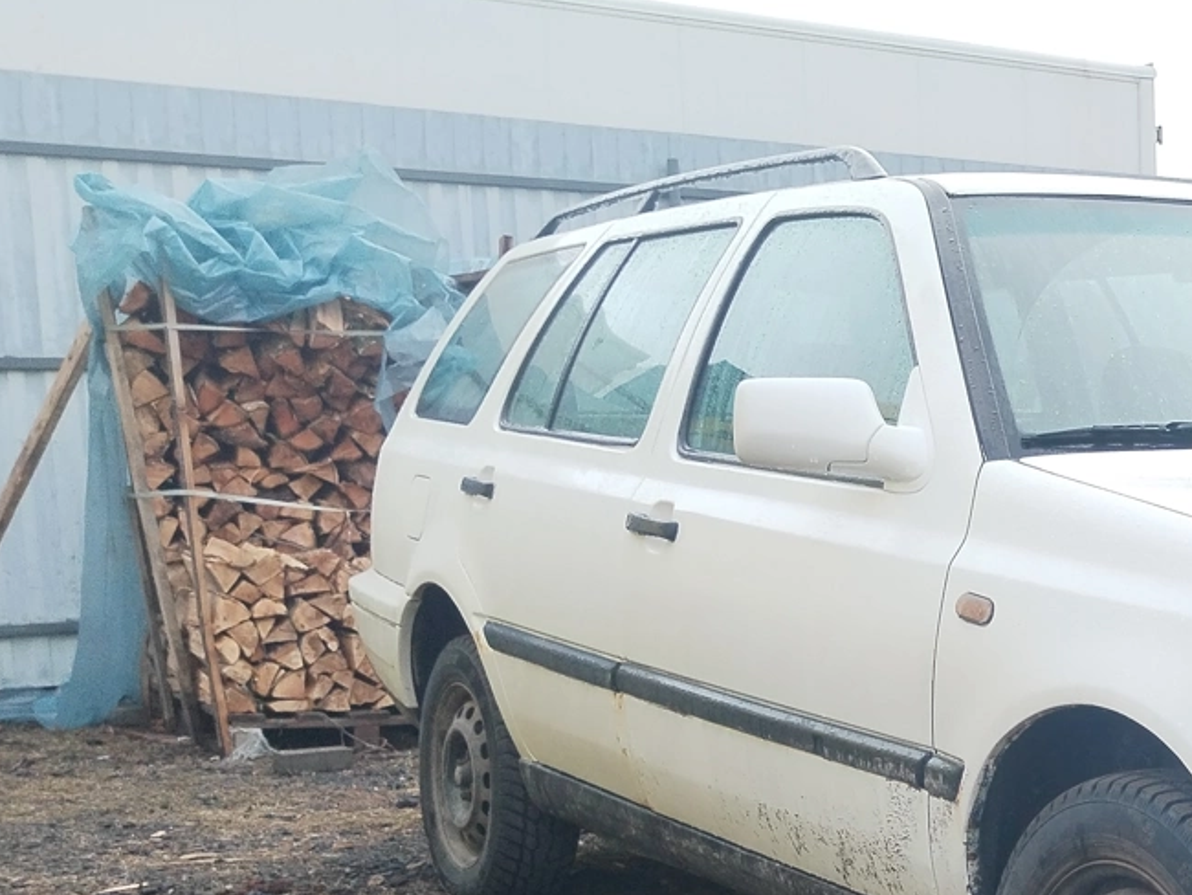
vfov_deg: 22.7
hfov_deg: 27.5
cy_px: 679
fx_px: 2205
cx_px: 1335
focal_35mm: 64
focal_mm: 4.75
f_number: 1.8
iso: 100
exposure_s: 1/198
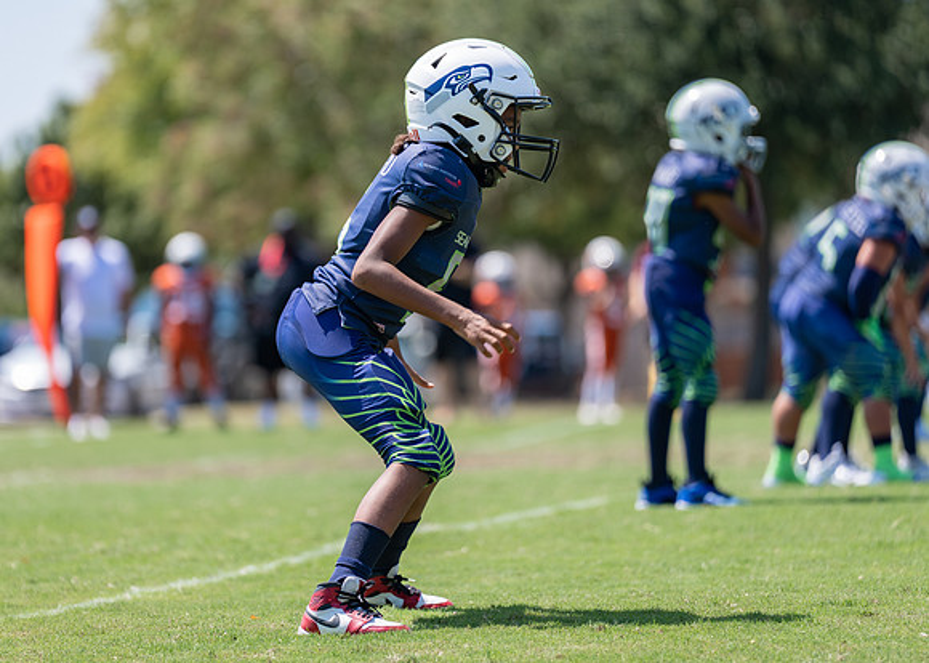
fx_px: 6461
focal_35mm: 245
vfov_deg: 5.9
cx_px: 354
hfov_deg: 8.2
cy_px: 289
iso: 100
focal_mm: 200
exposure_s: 1/1000
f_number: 3.2
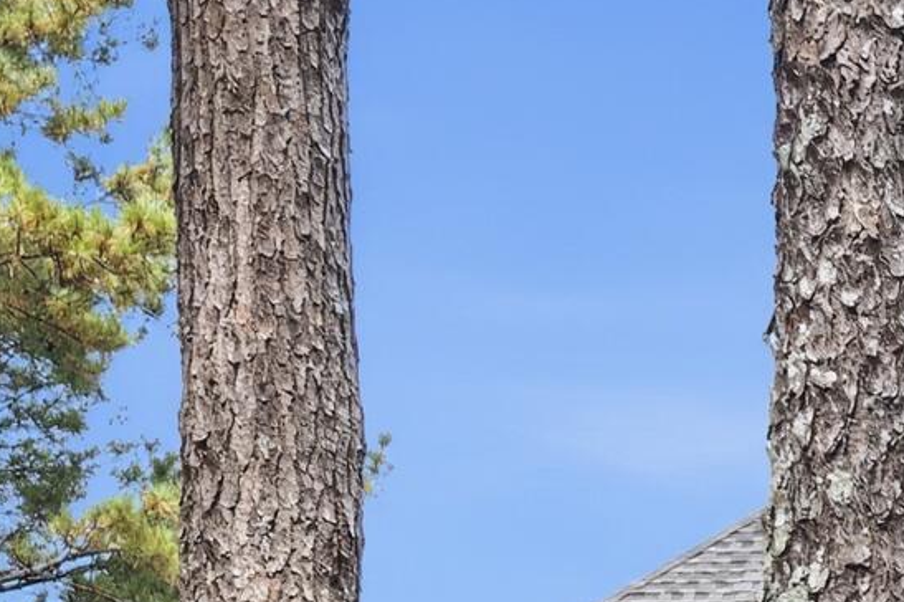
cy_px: 1584
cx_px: 1311
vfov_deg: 8.8
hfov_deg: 14.1
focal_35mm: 137
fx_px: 3438
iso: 100
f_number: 1.8
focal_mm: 8.7
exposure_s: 1/320
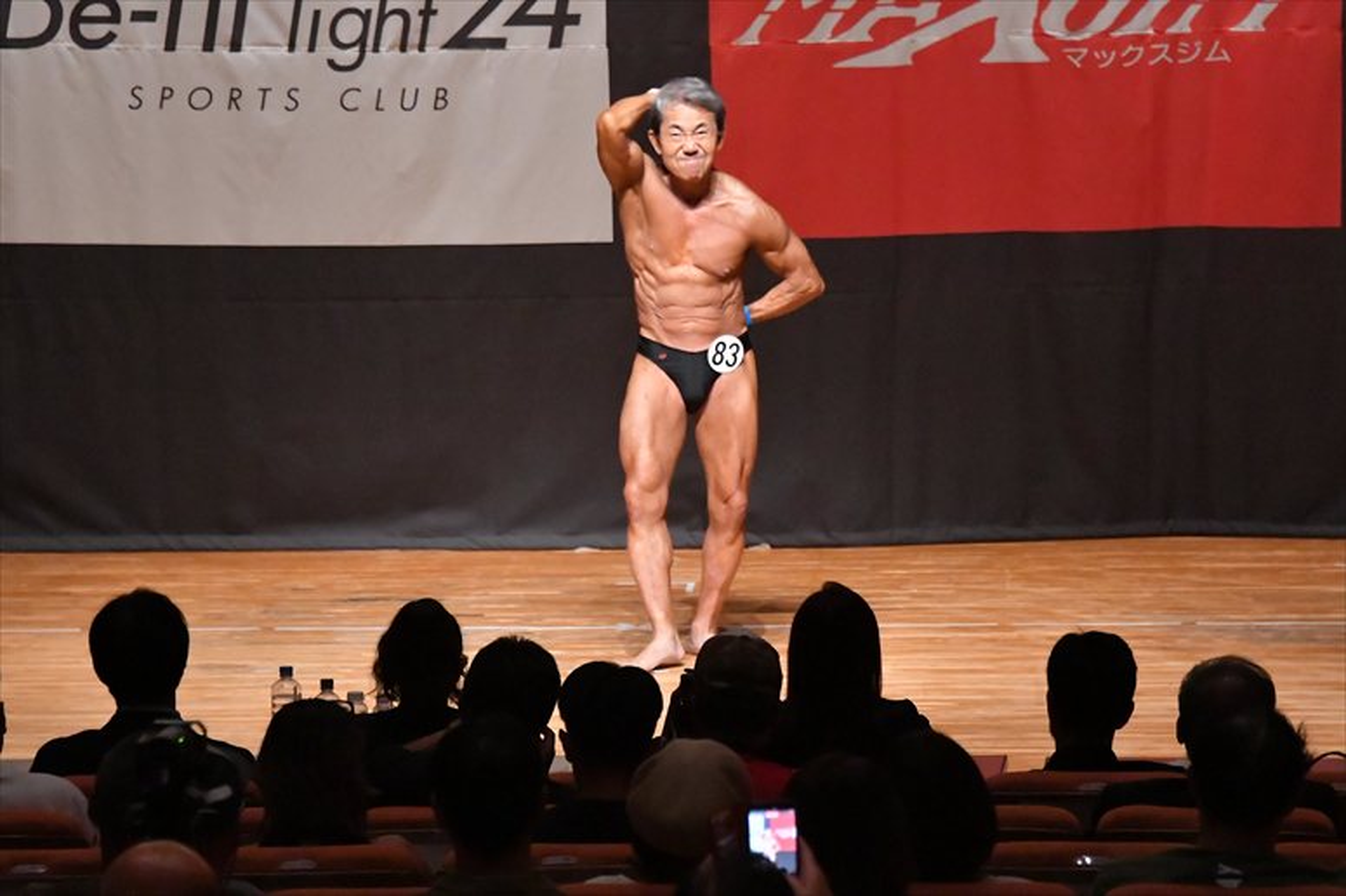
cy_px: 448
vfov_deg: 6.1
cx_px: 673
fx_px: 8409
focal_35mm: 225
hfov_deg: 9.2
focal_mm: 150
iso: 12800
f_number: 5.6
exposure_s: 1/400
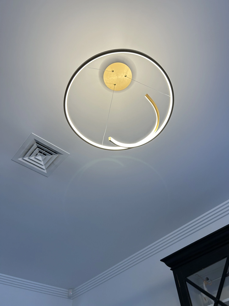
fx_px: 229
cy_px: 153
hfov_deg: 53.1
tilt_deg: +52.0
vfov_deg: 67.3
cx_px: 114
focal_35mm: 26
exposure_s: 1/142
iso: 64
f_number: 1.5
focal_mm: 5.7
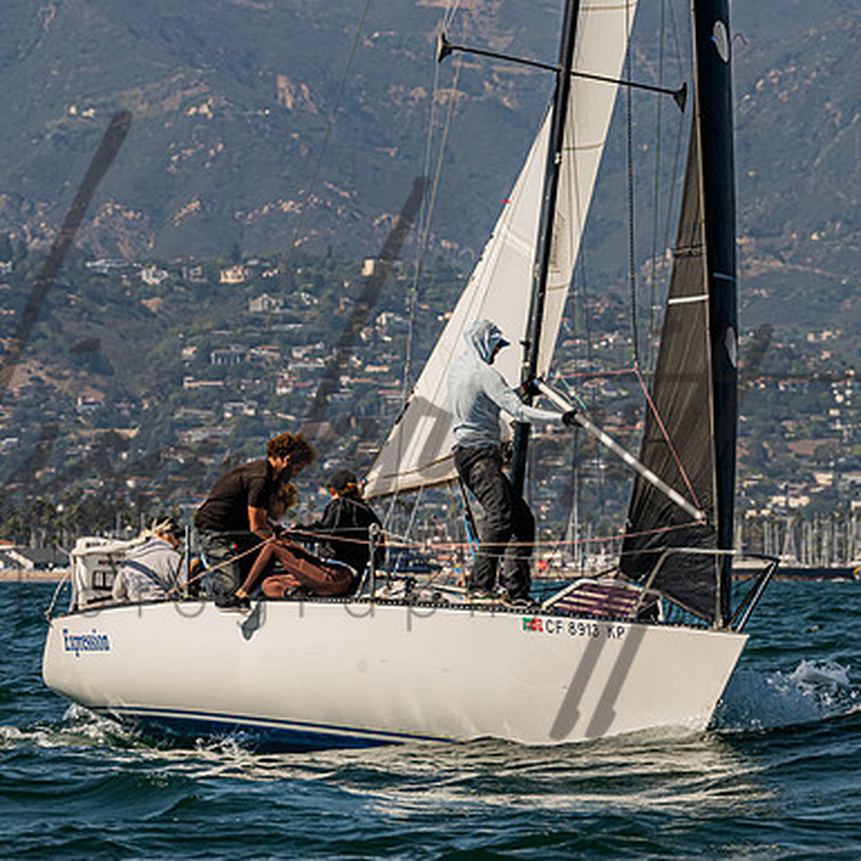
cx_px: 419
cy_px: 397
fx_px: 8020
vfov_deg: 6.1
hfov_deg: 6.1
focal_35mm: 285
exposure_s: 1/2500
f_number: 8
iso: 500
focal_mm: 165
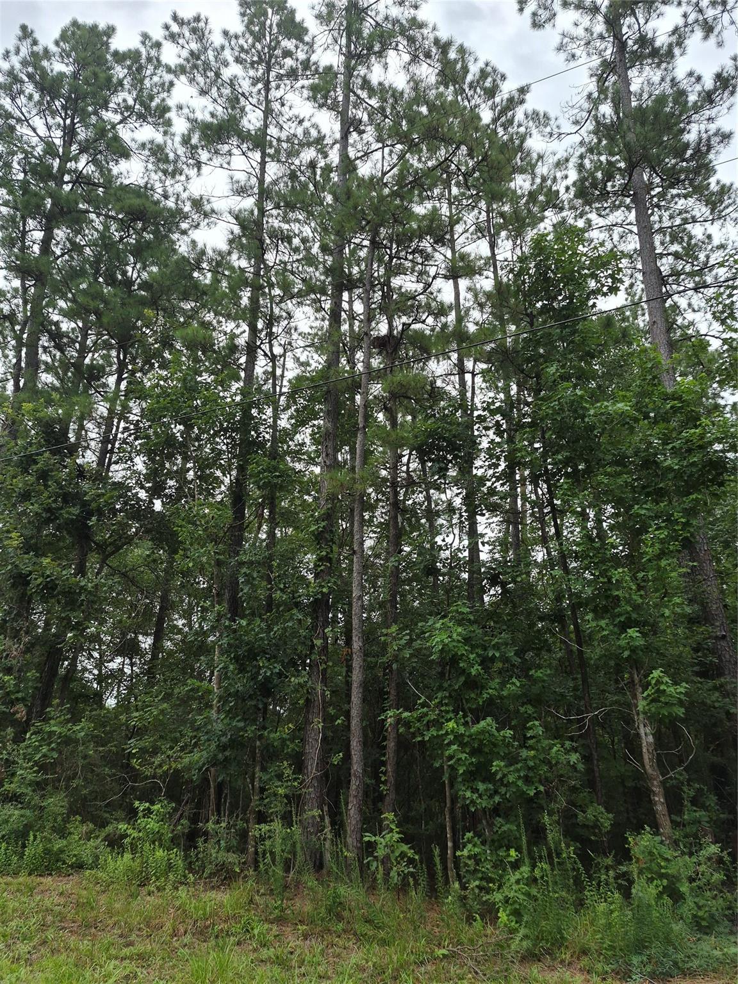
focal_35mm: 23
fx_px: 654
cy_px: 492
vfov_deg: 73.9
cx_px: 369
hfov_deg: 58.9
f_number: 1.8
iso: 80
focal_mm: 5.4
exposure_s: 1/7328
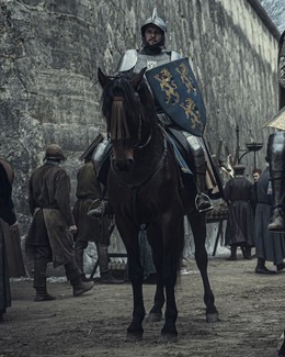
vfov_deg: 19.8
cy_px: 163
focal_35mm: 97
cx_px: 333
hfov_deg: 15.3
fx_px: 1023
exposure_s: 1/400
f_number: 3.5
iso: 250
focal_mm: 48
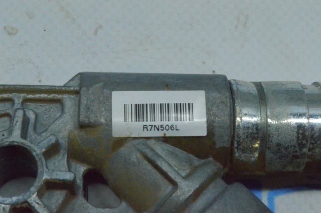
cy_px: 106
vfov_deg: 16.5
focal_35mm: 82
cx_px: 160
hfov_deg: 24.6
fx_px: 735
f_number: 36
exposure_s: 1/80
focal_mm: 55
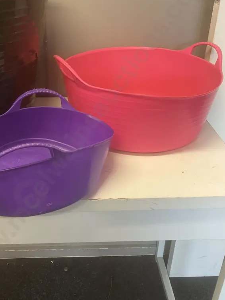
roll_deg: -0.3
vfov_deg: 48.8
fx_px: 329
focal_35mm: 38
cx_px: 89
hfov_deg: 37.6
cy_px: 125
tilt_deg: -25.7
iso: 100
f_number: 1.8
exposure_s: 1/50
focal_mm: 3.99
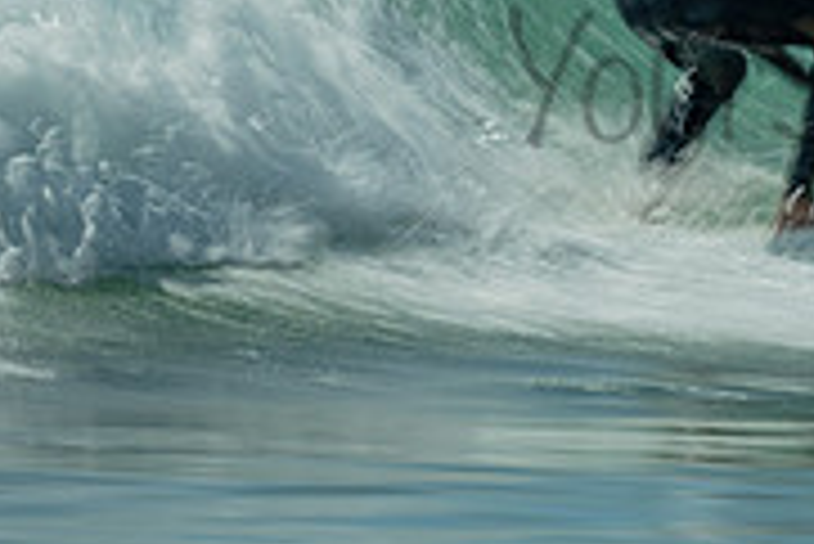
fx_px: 44397
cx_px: 807
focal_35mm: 1962
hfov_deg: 1.1
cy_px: -72
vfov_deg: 0.7
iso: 64
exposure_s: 1/20
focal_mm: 500
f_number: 5.6
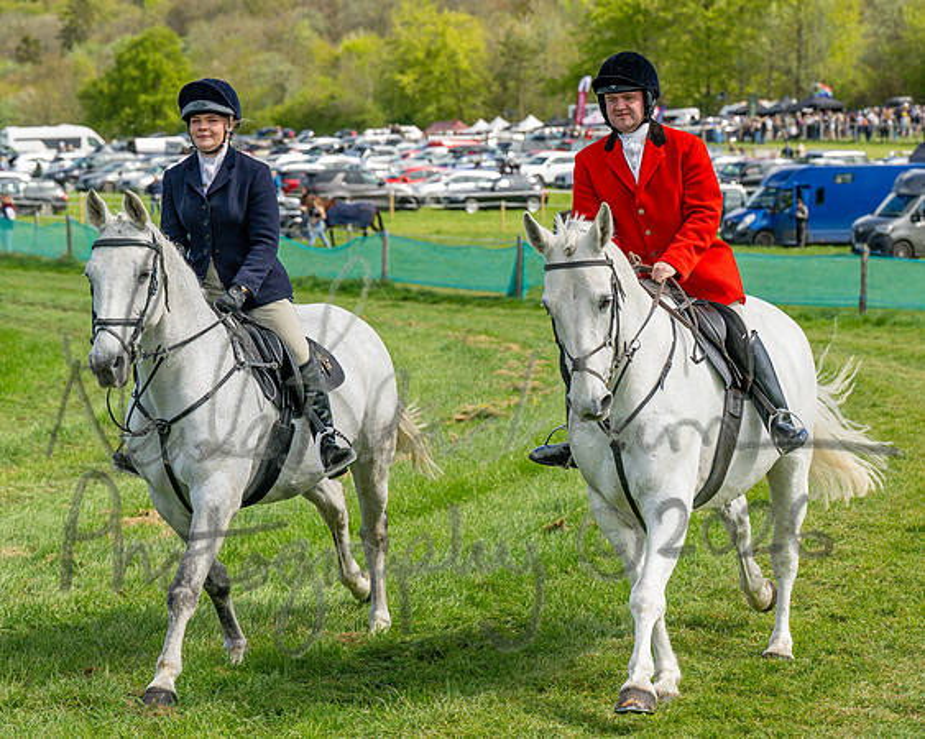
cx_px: 462
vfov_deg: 12.6
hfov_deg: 15.8
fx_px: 3341
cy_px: 361
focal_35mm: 122
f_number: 4
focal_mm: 70
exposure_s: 1/3200
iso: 400
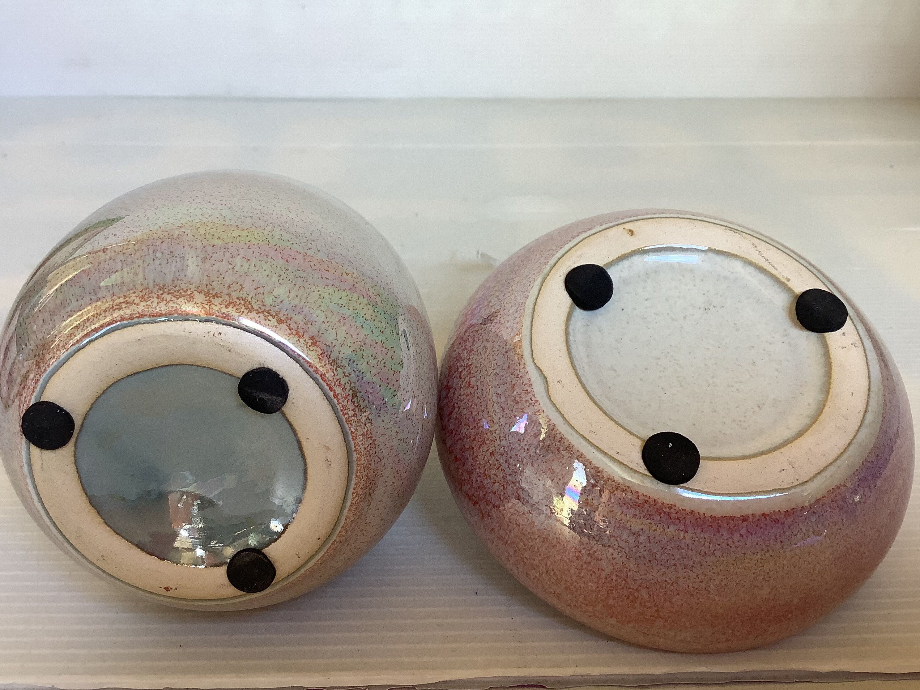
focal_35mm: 34
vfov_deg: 41.8
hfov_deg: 53.9
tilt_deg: -27.4
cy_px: 339
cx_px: 440
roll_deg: +0.1
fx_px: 904
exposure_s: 1/50
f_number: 2.4
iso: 64
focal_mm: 3.3
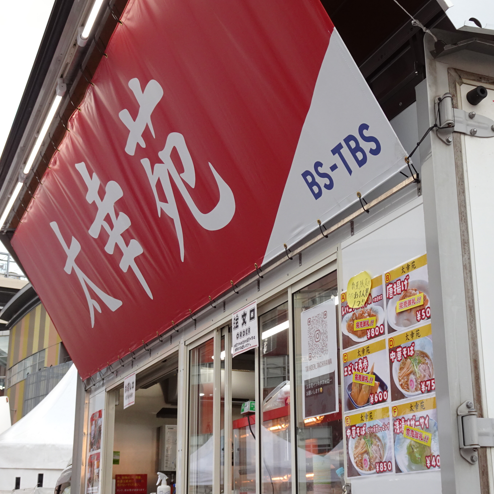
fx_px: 840
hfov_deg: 32.7
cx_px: 292
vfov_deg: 32.8
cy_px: 247
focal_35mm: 52
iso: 200
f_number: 4.5
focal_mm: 7.29
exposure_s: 1/125
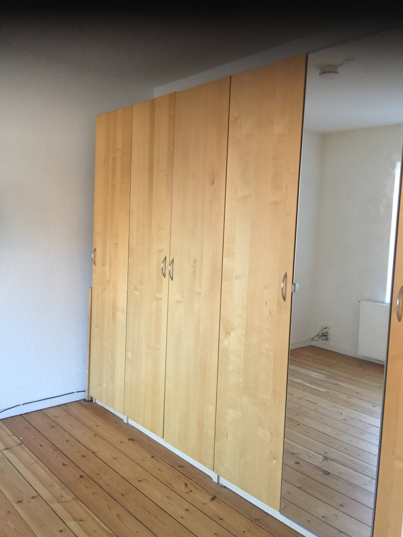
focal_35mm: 29
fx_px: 450
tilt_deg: -4.4
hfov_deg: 48.2
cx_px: 202
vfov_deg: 61.7
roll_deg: -2.6
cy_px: 268
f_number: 2.2
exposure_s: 1/17
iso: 100
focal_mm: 4.15
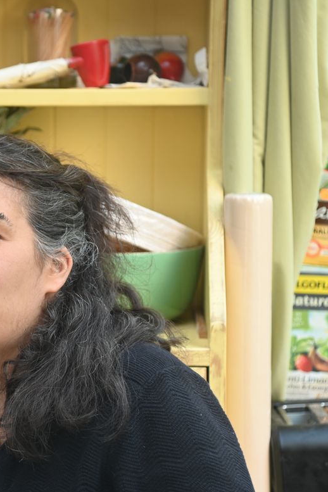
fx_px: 1845
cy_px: 258
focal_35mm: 135
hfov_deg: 10.1
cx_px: 23
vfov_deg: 15.2
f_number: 4
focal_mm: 82
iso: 900
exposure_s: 1/125
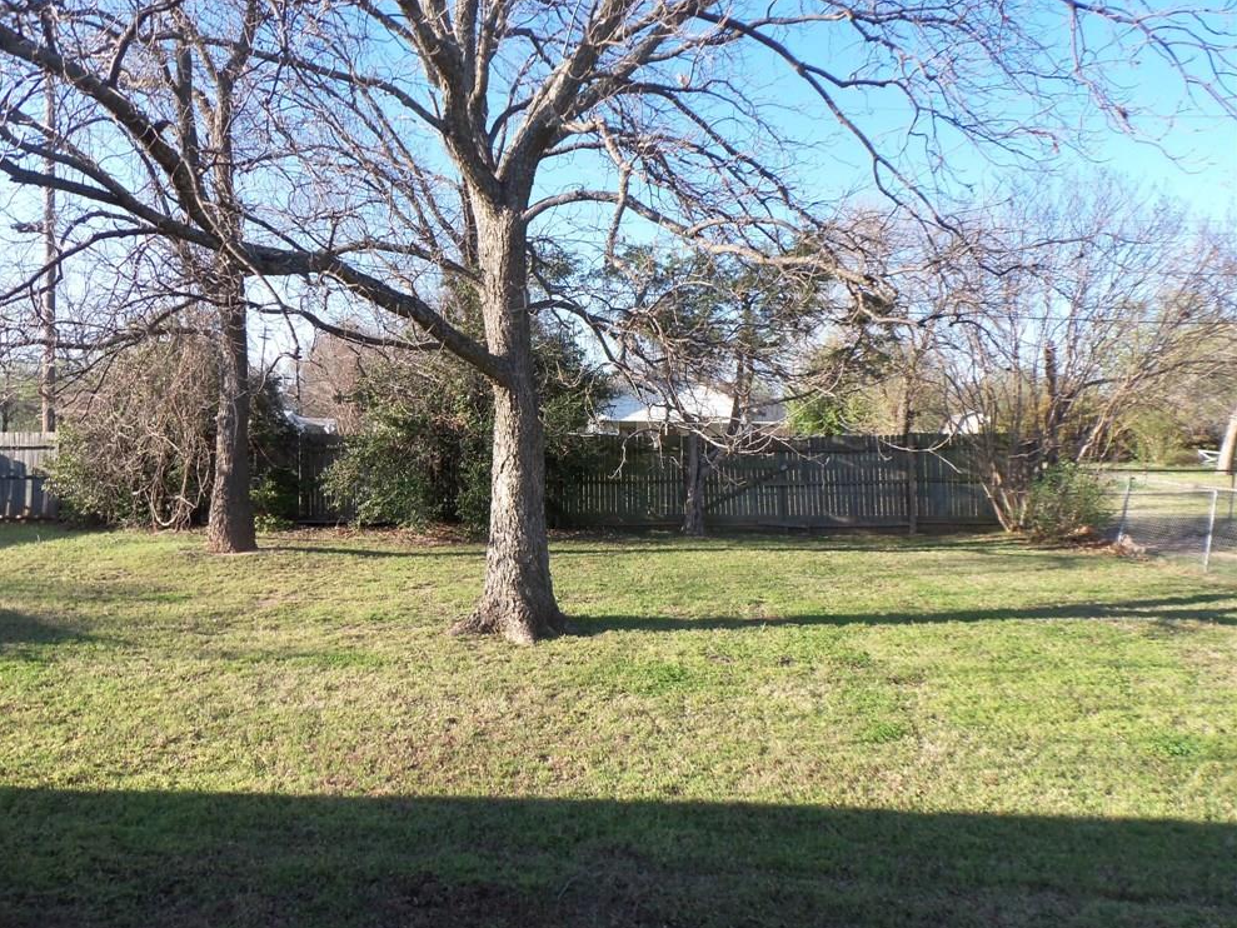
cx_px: 598
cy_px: 475
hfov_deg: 61.6
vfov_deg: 48.2
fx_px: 1036
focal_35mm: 29
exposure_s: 1/250
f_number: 3.3
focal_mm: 5.1
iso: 64
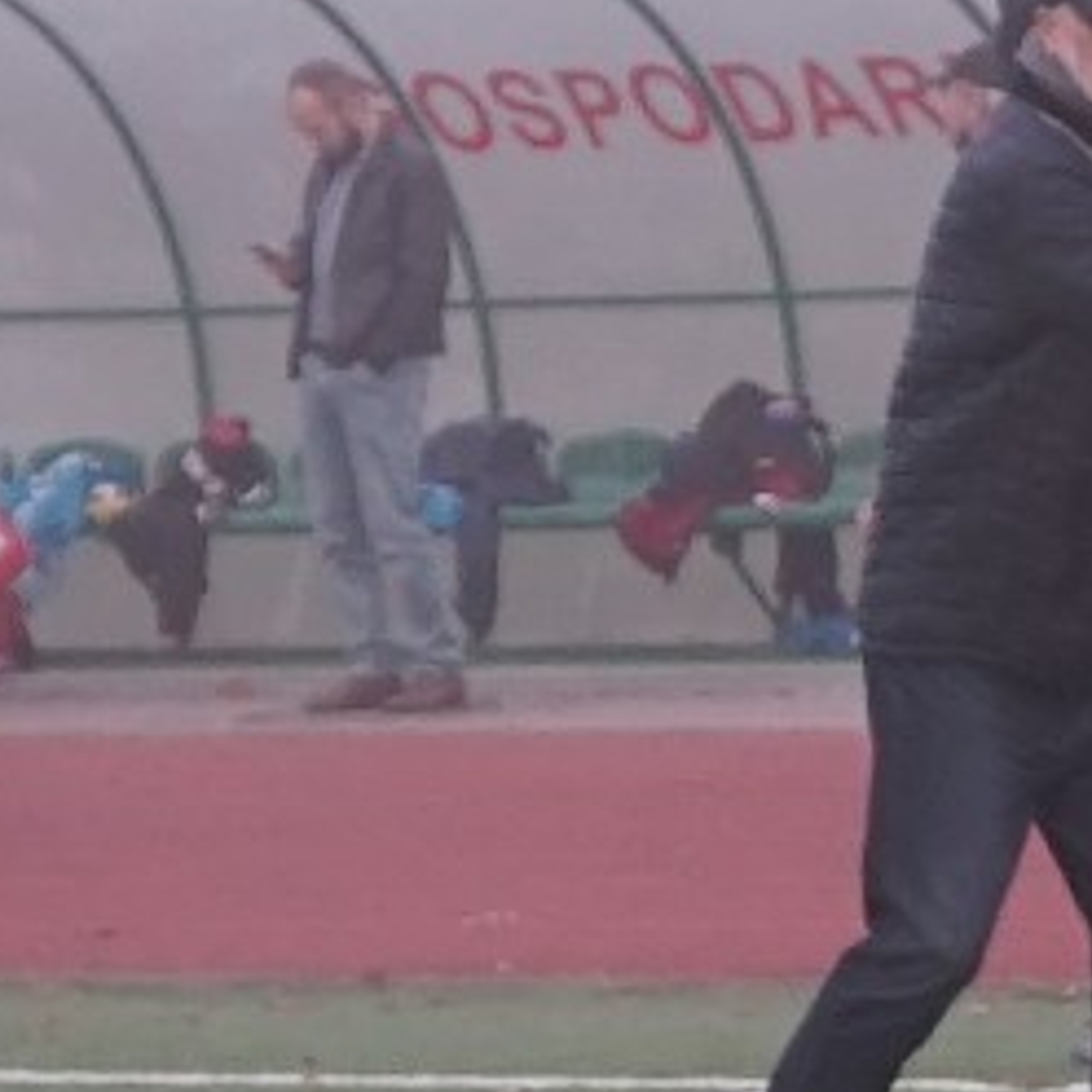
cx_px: 2012
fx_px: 6389
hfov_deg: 9.3
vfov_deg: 9.7
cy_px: 971
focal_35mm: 179
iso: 500
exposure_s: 1/160
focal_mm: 34
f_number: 4.5
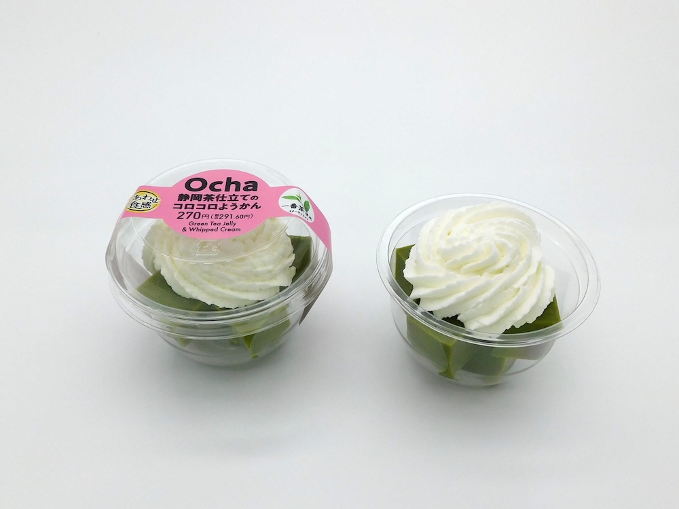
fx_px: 471
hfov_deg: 71.6
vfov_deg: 56.8
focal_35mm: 24
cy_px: 254
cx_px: 340
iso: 125
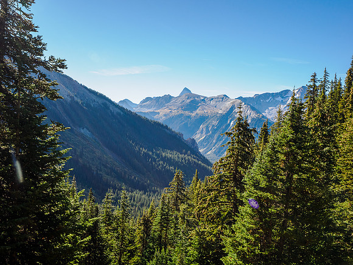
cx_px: 176
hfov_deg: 51.4
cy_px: 132
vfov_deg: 39.7
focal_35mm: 36
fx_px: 367
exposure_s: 1/100
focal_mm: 18
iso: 200
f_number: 11
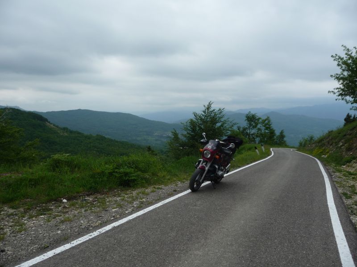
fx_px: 289
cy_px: 134
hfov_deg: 63.4
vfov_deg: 49.7
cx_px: 178
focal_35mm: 28
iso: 100
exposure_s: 1/250
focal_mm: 4.7
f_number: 8
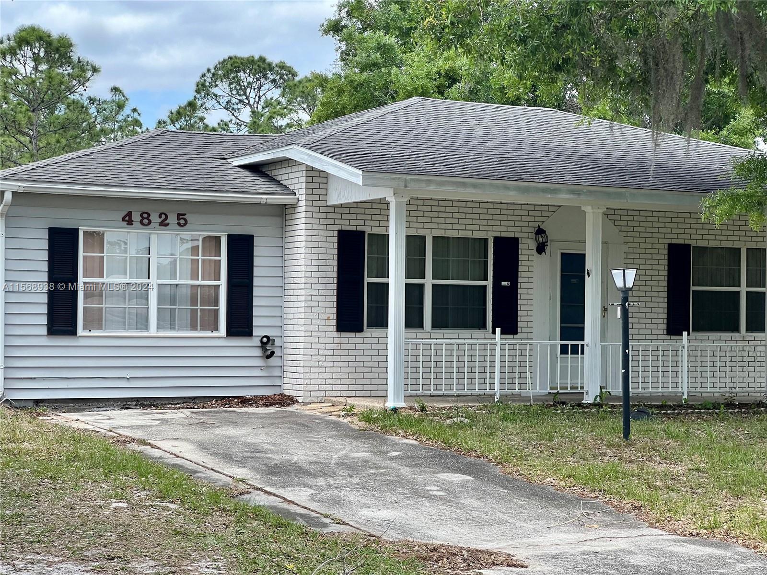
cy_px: 288
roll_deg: -0.5
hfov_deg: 25.3
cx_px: 384
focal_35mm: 77
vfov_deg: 19.1
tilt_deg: +0.2
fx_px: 1706
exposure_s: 1/264
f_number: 2.8
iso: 32
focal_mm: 9
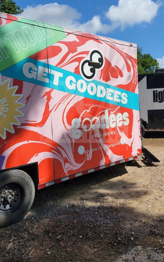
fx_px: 222
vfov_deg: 61.0
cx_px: 84
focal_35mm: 31
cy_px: 112
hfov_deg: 40.6
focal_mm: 6.7
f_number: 1.8
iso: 16
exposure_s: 1/1157
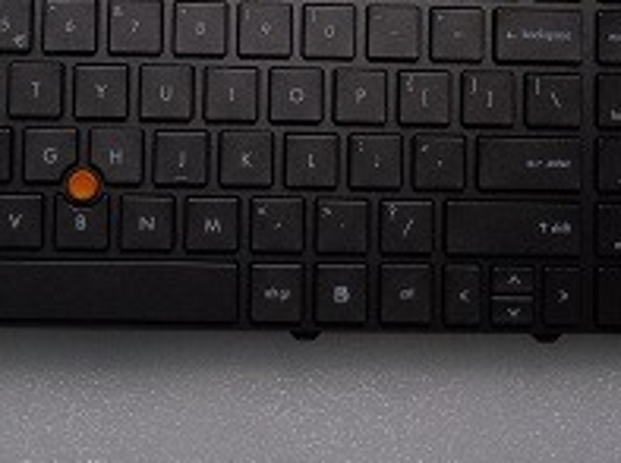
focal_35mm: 59
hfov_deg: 32.6
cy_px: 47
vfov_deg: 24.1
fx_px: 1057
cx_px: 243
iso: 100
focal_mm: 5.2
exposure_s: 1/13
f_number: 5
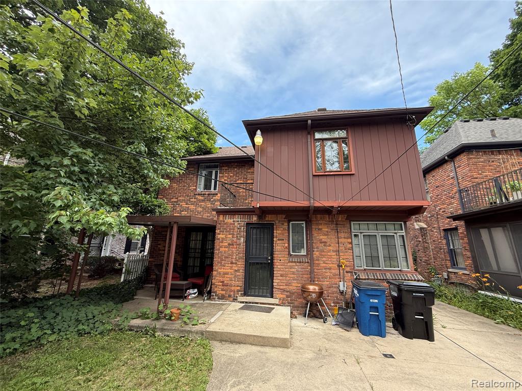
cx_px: 261
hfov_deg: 102.1
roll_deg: -1.2
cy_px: 196
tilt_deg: +14.7
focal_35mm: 14
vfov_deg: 85.7
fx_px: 211
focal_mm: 2.22
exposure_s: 1/111
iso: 64
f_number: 2.2
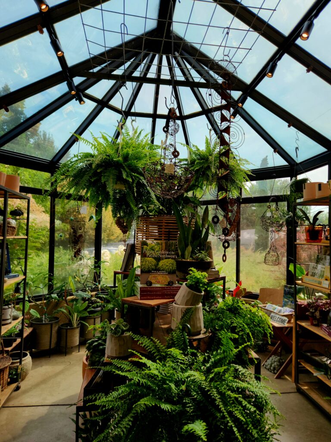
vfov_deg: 73.9
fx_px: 293
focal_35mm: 23
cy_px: 221
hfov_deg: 58.9
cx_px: 166
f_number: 1.8
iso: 20
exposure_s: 1/294
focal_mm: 5.4
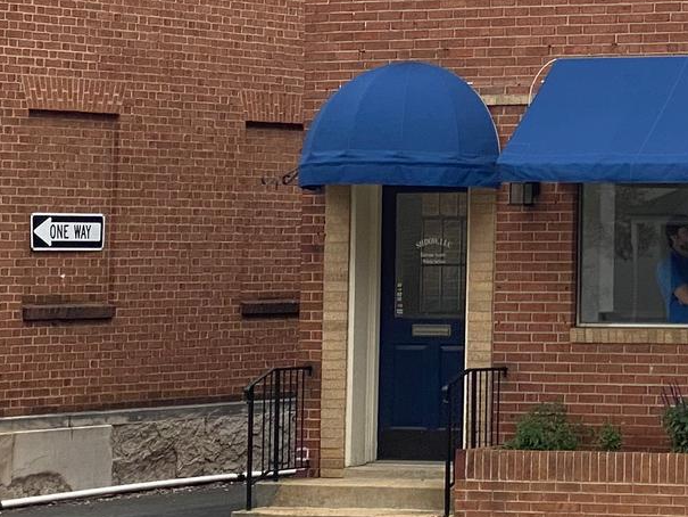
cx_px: 1012
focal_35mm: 176
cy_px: 3
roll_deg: -0.5
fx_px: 3499
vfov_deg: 8.4
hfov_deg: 10.8
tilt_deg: +4.1
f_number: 2
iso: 20
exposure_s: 1/2283
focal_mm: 6
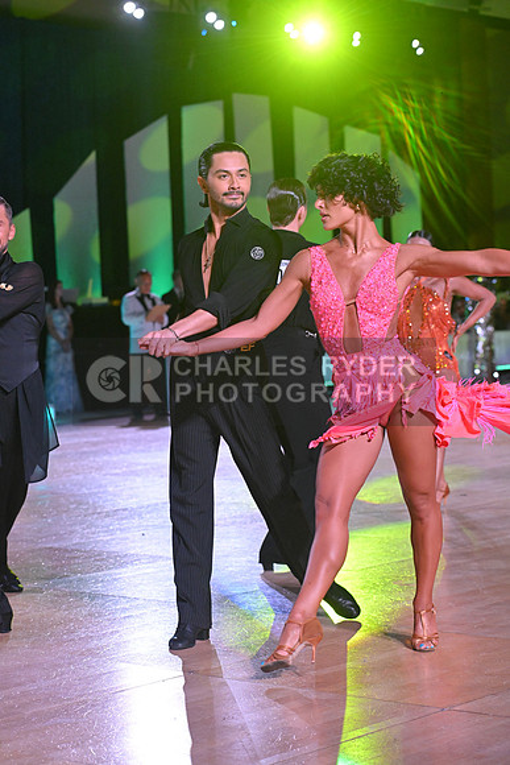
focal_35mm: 85
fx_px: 1805
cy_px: 382
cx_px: 255
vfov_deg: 23.9
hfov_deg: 16.1
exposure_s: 1/500
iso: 4000
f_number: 5
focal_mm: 85
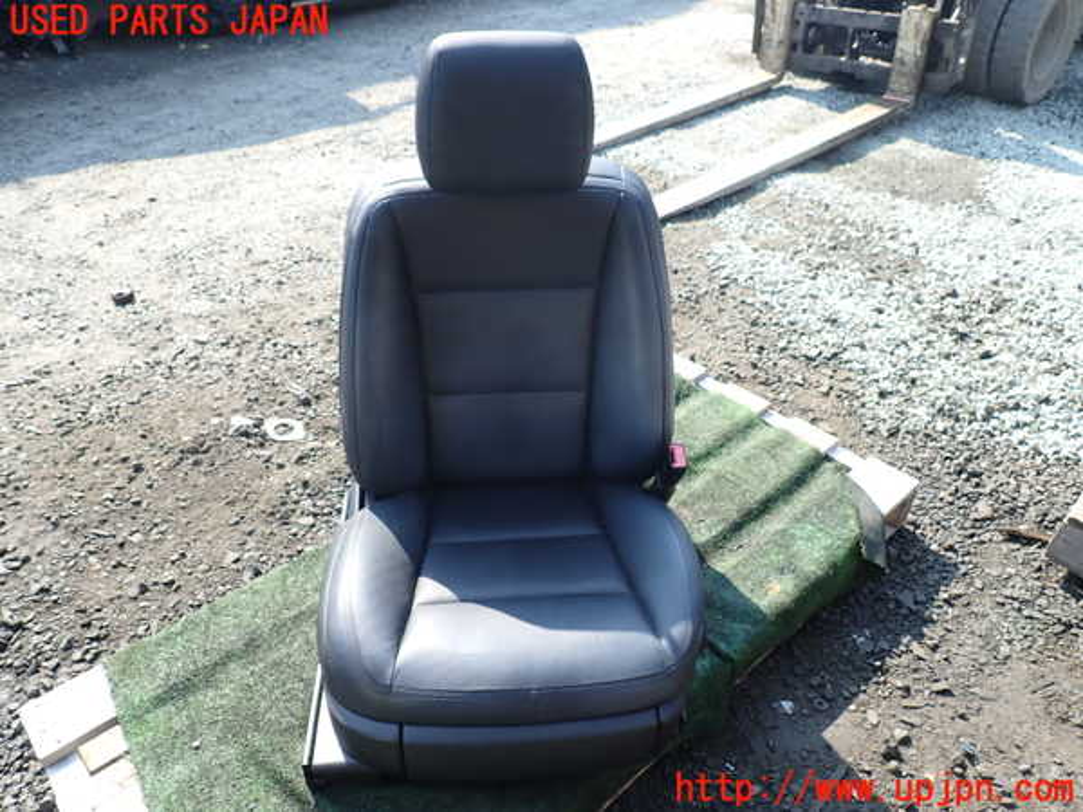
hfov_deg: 69.4
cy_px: 406
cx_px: 542
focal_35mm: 25
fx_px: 782
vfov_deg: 54.9
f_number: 2.8
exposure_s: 1/250
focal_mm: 4.5
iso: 100
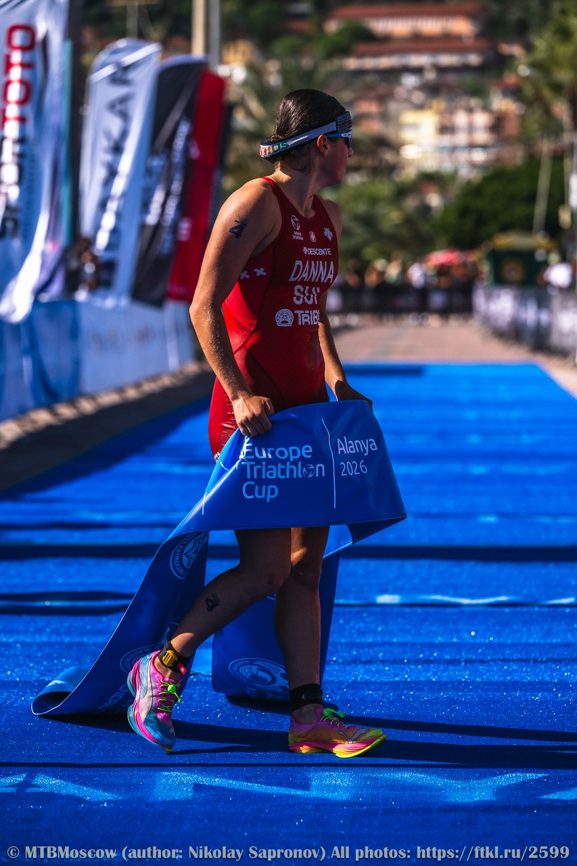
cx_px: 288
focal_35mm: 145
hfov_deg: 9.5
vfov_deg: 14.2
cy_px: 433
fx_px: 3487
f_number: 4.5
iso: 320
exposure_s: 1/6400
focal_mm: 145
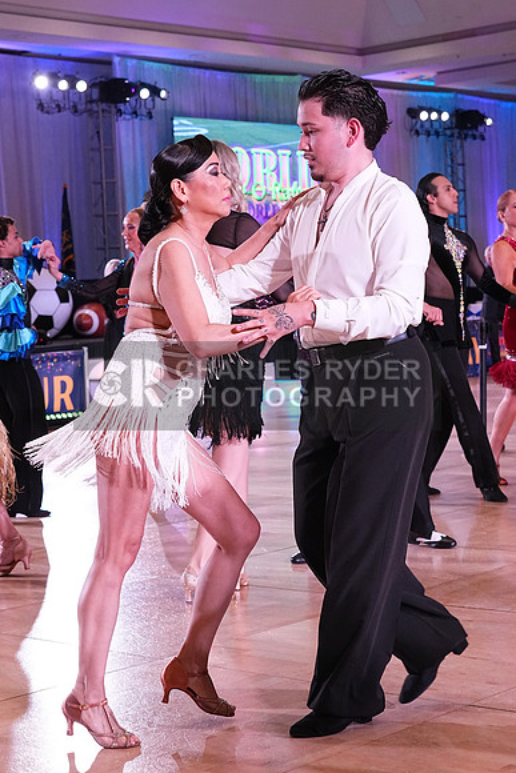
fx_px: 1504
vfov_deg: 28.8
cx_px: 258
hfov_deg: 19.5
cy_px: 386
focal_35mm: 70
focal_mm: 47
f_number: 5
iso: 3200
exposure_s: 1/400
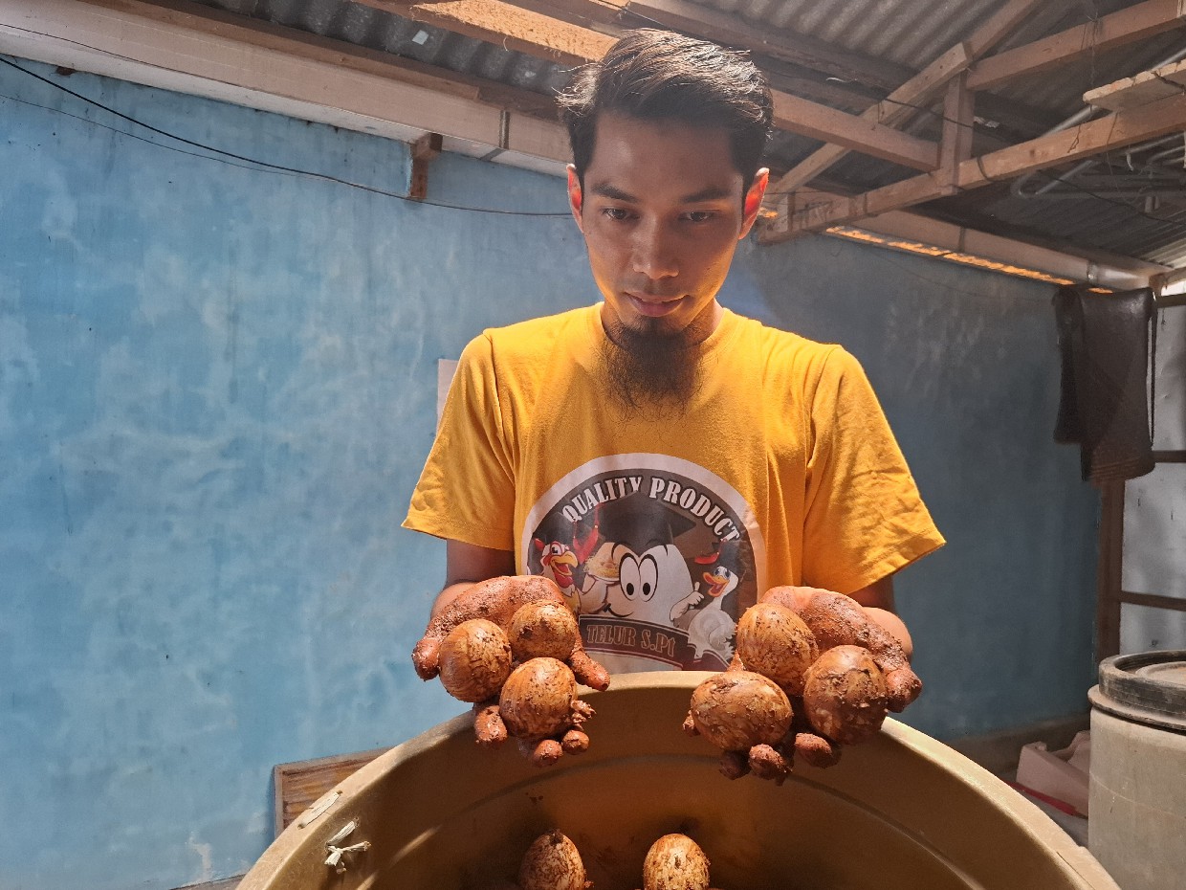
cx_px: 593
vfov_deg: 58.9
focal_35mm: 23
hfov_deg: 73.9
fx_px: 788
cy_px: 445
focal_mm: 5.54
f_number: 1.8
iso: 200
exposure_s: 1/100
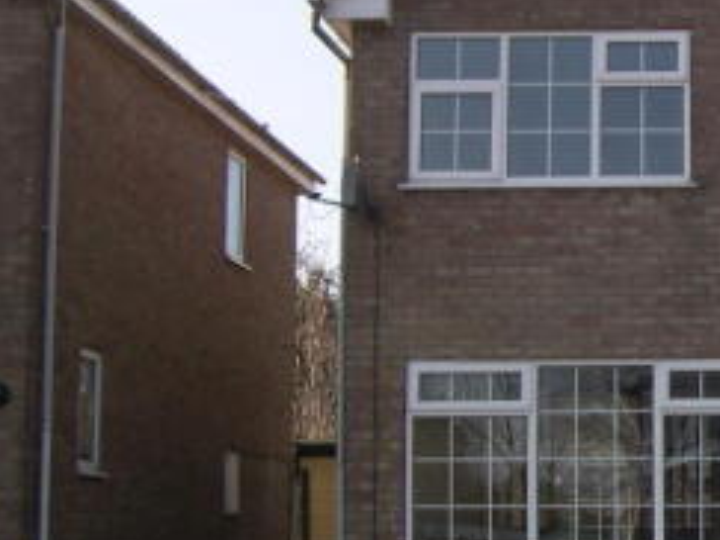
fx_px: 1892
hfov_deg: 20.2
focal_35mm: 91
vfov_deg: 16.2
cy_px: 304
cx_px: 858
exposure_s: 1/105
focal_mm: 8
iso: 100
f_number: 7.6
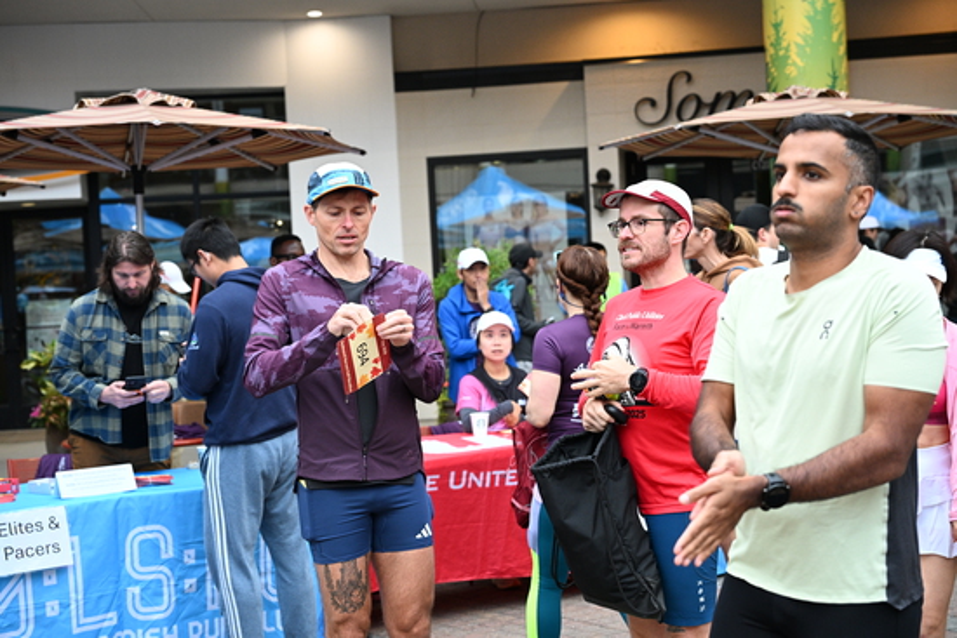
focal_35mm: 57
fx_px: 1516
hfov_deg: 35.0
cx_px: 478
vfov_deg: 23.8
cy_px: 319
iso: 2000
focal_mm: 57
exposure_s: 1/320
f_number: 4
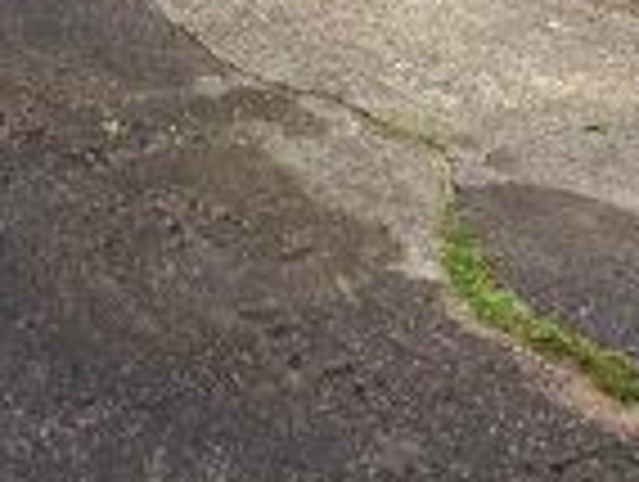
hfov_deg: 28.9
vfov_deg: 18.0
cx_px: 50
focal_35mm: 64
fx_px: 1183
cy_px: -399
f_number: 2.2
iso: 50
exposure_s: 1/444
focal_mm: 2.2
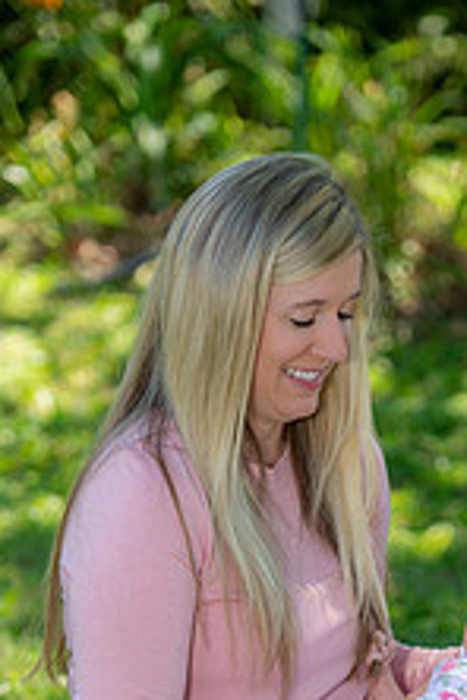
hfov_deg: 5.8
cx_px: 387
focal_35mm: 235
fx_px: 4572
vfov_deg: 8.7
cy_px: 656
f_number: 2.8
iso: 100
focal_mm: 116
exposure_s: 1/250
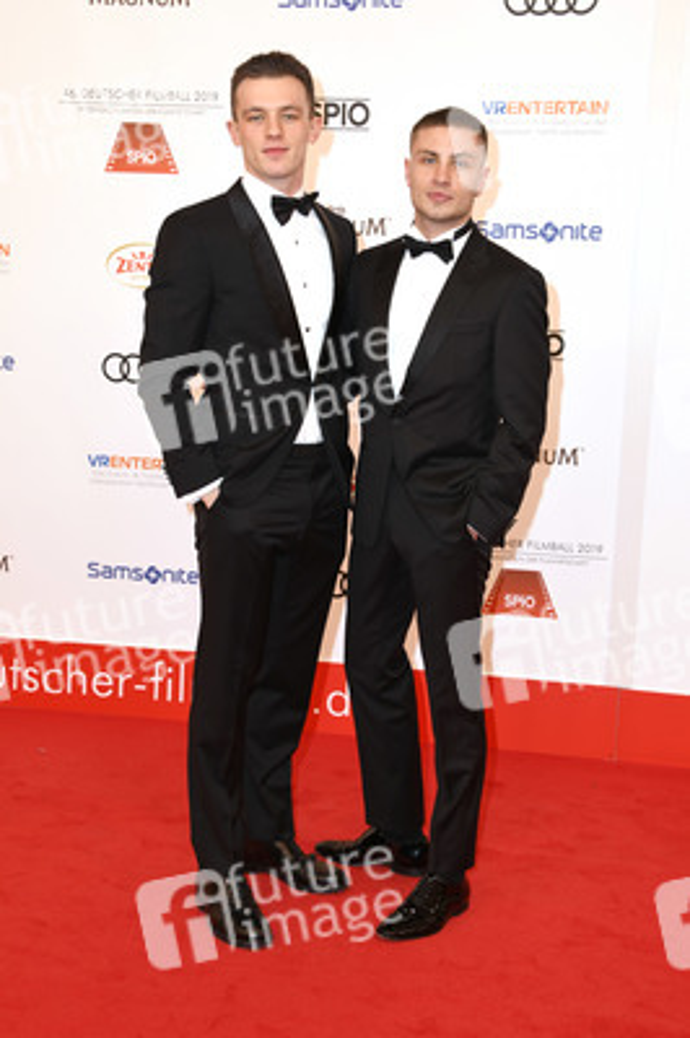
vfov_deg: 39.6
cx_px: 345
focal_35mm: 50
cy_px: 519
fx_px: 1440
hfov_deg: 26.9
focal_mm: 50
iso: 320
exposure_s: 1/160
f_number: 6.3
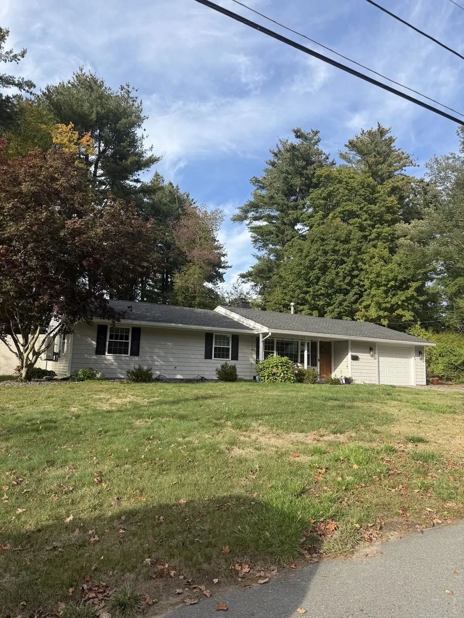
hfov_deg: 56.8
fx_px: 429
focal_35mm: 24
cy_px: 309
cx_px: 232
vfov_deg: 71.6
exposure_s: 1/1901
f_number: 1.78
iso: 80
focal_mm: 6.76
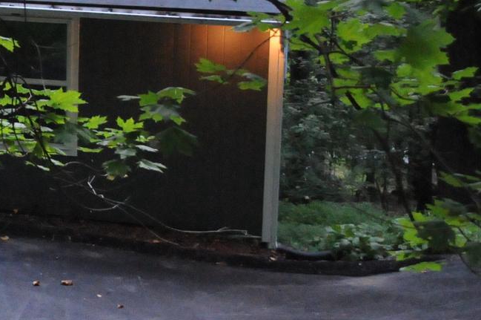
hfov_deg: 15.4
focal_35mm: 123
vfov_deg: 10.9
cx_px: -242
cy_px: -77
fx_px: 1641
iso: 3200
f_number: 4.5
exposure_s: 1/80
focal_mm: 26
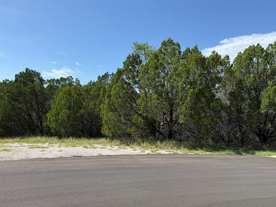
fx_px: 199
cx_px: 138
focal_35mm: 25
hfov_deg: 69.4
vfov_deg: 54.9
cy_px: 104
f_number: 1.78
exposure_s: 1/4167
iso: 80
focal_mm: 6.76
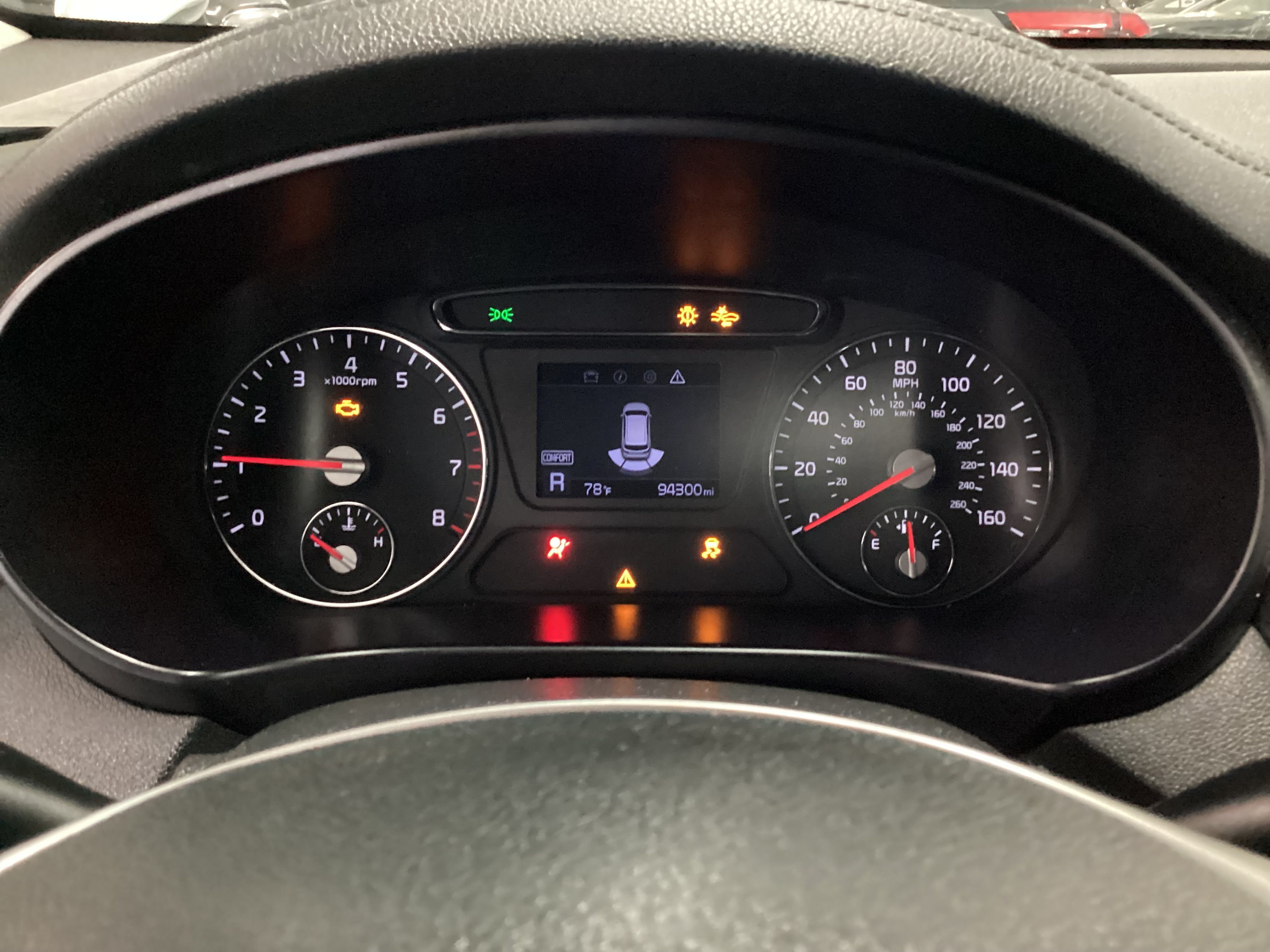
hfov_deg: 58.4
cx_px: 635
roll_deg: -1.0
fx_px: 1137
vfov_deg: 45.4
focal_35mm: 31
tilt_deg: -23.6
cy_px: 476
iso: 640
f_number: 2.4
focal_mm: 3.3
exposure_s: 1/15
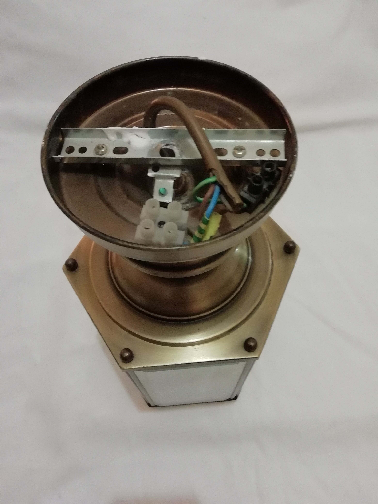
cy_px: 252
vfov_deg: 67.3
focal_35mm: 26
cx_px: 189
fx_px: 379
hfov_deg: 53.1
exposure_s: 1/25
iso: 400
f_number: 2.2
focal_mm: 3.46
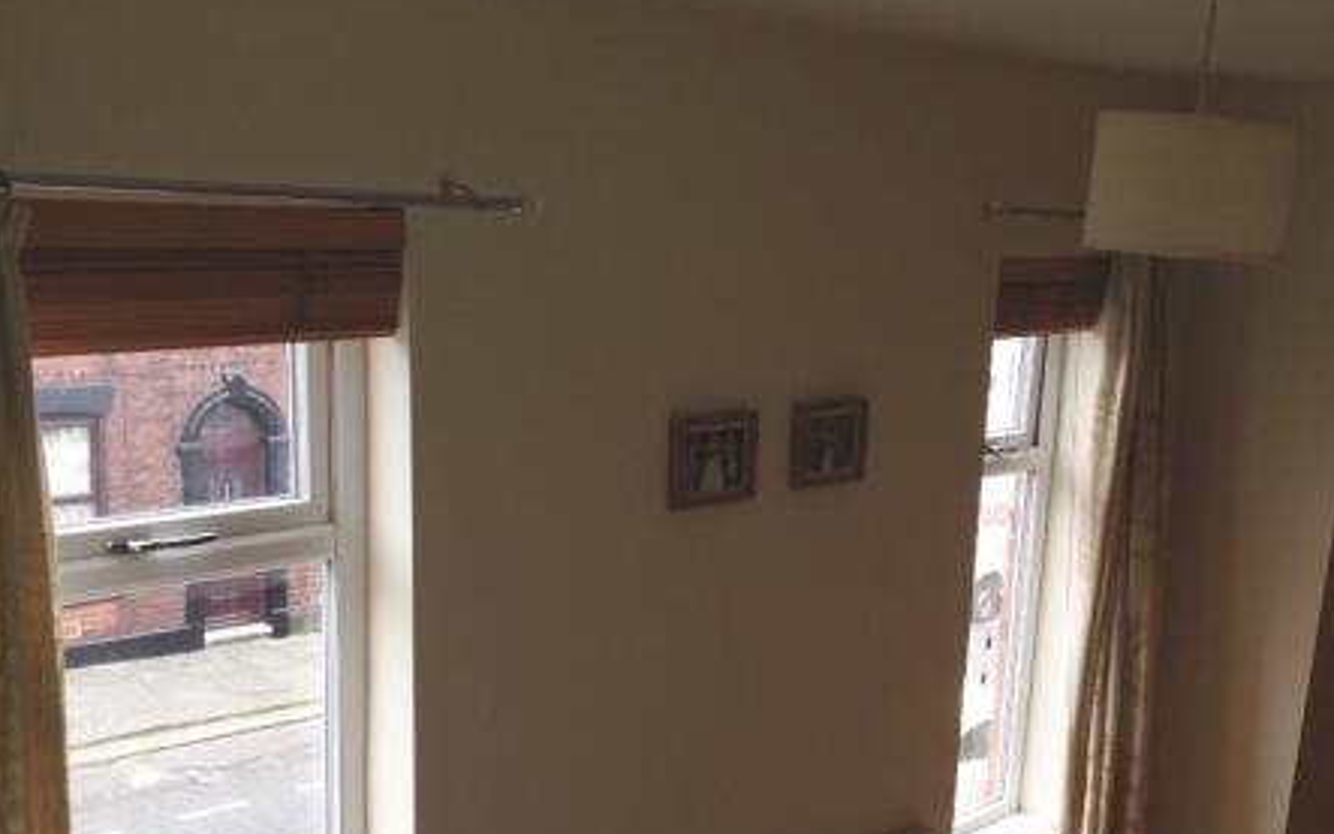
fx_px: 1673
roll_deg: -3.6
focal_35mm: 46
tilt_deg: -14.1
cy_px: 571
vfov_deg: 27.8
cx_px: 772
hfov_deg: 43.3
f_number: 2.4
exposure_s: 1/35
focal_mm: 4.12
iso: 50
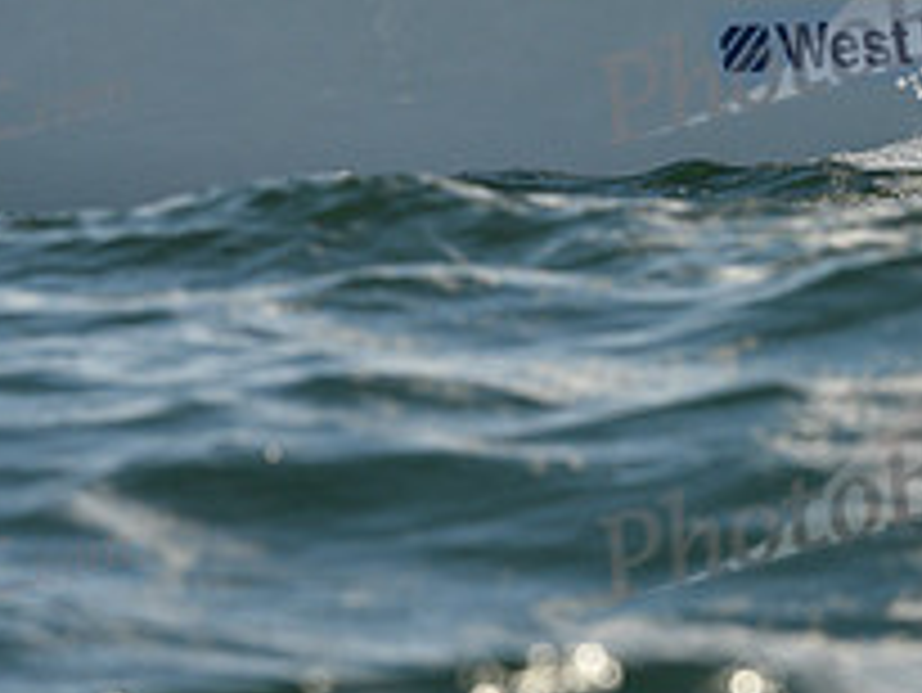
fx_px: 20281
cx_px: 369
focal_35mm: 761
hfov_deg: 2.6
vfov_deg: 2.0
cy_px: -142
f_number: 6.3
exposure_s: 1/1250
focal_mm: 280
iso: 250
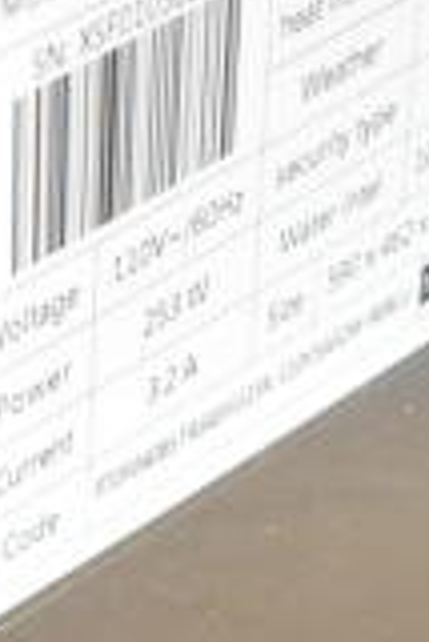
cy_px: 1192
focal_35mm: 197
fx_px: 3511
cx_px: -245
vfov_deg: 9.8
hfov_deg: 6.9
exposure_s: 1/40
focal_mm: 23
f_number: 3.8
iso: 5600
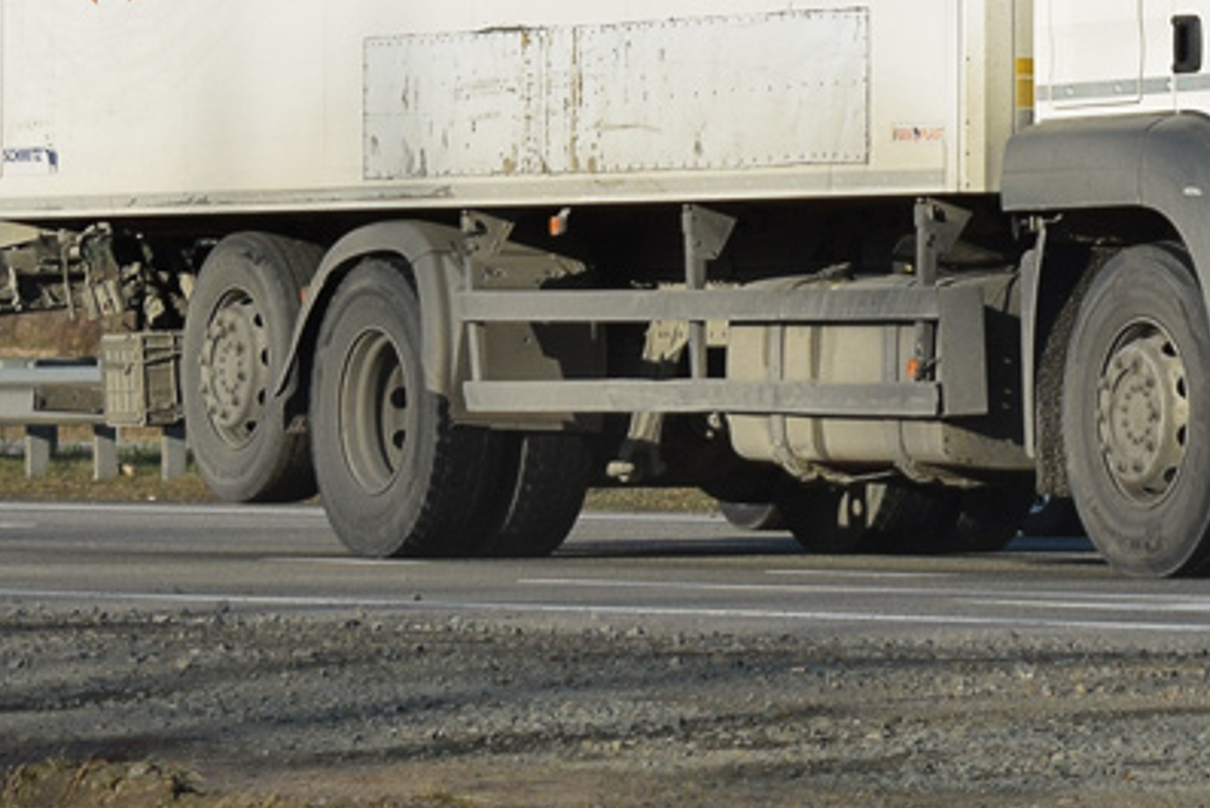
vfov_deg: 5.5
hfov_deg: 8.2
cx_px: 1198
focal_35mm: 250
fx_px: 8389
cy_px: -247
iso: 200
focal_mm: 55
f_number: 5.6
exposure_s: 1/1000
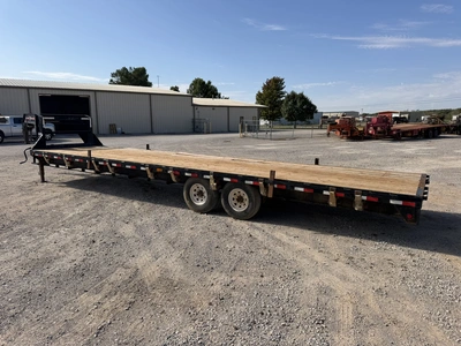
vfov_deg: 56.8
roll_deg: -0.5
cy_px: 173
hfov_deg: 71.6
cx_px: 230
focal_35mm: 24
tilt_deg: -9.2
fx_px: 320
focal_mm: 6.76
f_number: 1.78
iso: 80
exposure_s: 1/6173
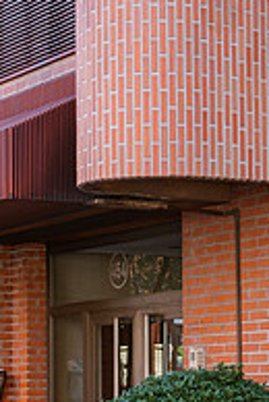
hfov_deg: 9.9
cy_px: 266
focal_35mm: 139
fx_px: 1552
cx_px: 81
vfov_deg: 14.7
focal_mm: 35
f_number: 8
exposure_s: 1/60
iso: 320
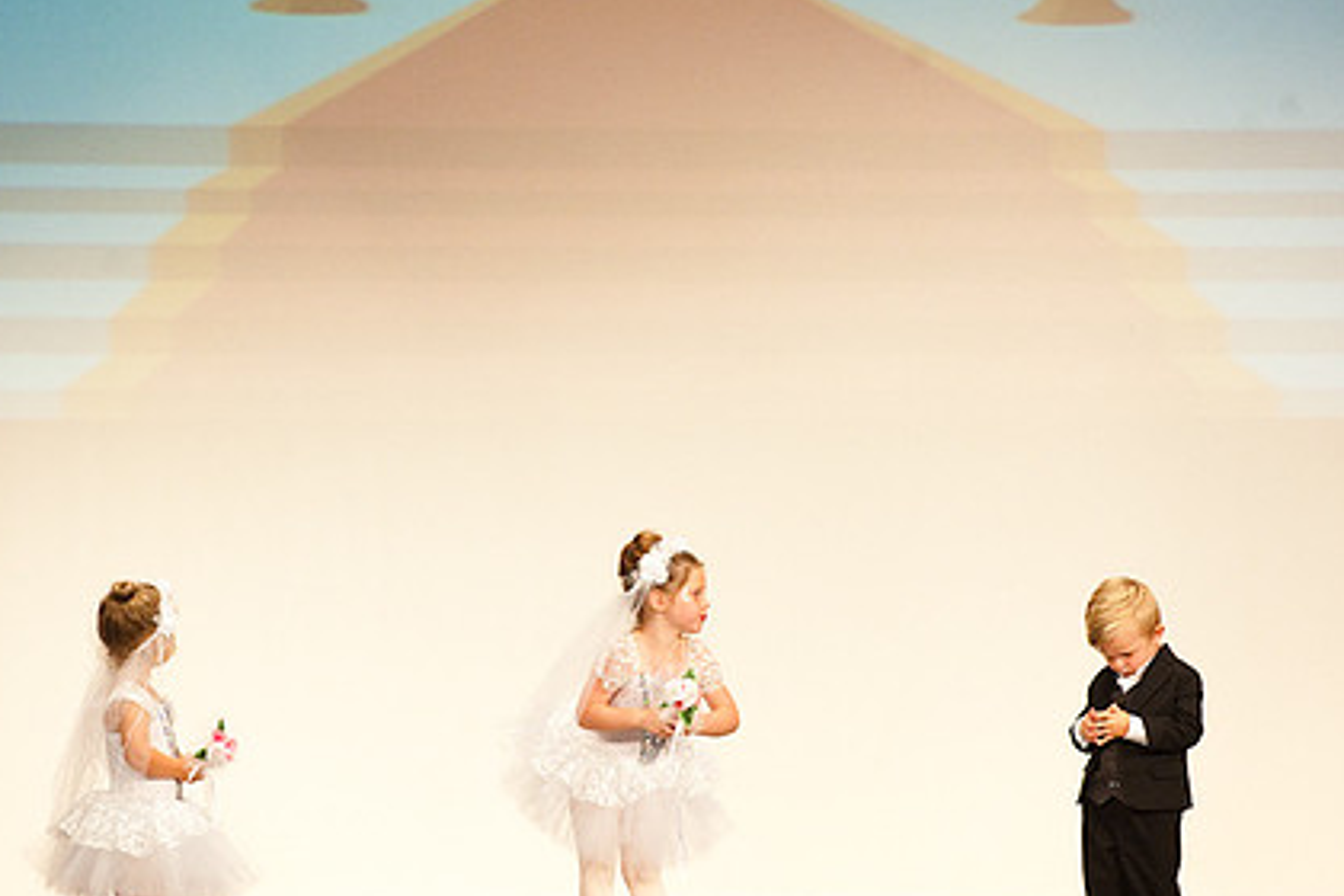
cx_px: 573
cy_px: 506
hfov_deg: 7.5
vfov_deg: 5.0
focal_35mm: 276
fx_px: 10303
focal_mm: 200
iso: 3200
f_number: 4
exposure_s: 1/200
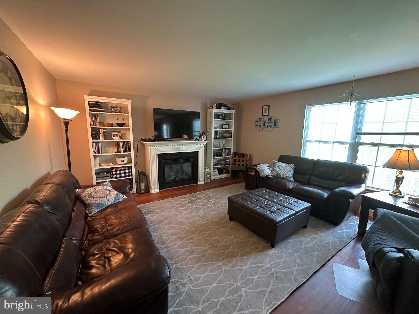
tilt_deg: -8.2
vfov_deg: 85.7
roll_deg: -1.1
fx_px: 169
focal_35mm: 14
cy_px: 157
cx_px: 210
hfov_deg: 102.1
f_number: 2.2
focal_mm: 2.22
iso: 640
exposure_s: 1/60
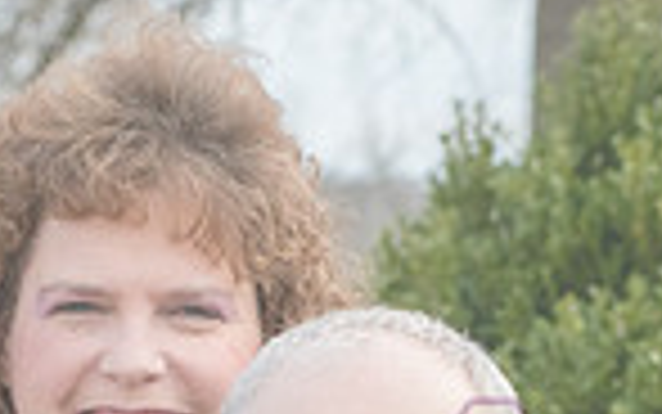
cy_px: 713
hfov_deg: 6.5
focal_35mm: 321
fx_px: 5794
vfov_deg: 4.1
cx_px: 302
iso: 400
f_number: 8
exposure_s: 1/500
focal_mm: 80
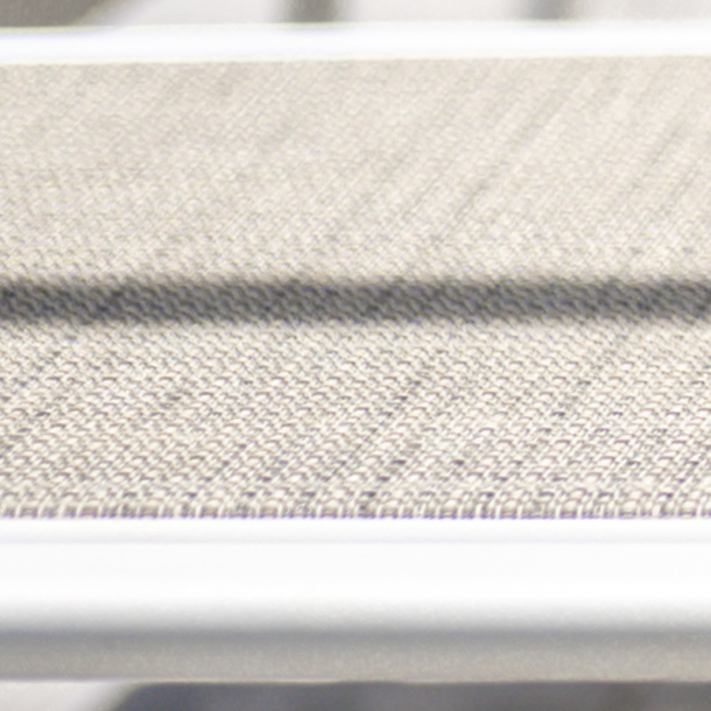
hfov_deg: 3.4
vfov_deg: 3.5
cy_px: -1127
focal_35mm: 493
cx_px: 3066
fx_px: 11456
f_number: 1.8
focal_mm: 50
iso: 100
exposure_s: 1/4000
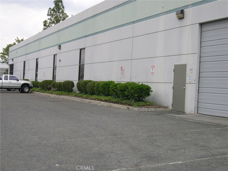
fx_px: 343
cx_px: 114
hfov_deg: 36.8
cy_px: 86
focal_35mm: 52
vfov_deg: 28.0
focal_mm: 11.1
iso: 100
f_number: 3.2
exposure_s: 1/574
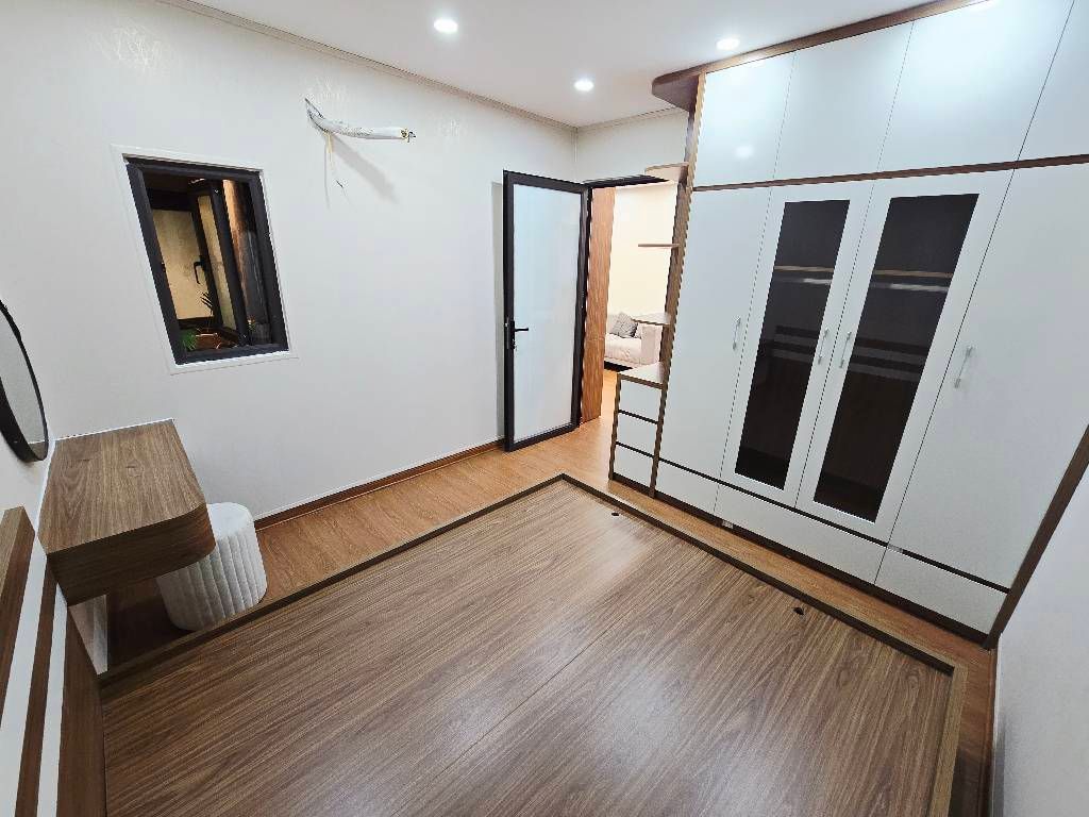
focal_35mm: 13
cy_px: 408
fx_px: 409
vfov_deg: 89.9
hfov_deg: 106.2
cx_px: 544
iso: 160
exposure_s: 1/50
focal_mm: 2.2
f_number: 2.2
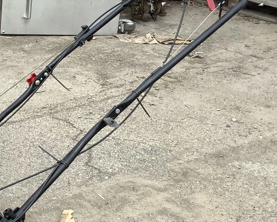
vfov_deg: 18.8
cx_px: -34
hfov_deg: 22.2
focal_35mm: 81
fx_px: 664
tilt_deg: -28.4
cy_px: 163
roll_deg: -0.8
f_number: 2.4
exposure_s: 1/840
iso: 25
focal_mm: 3.3
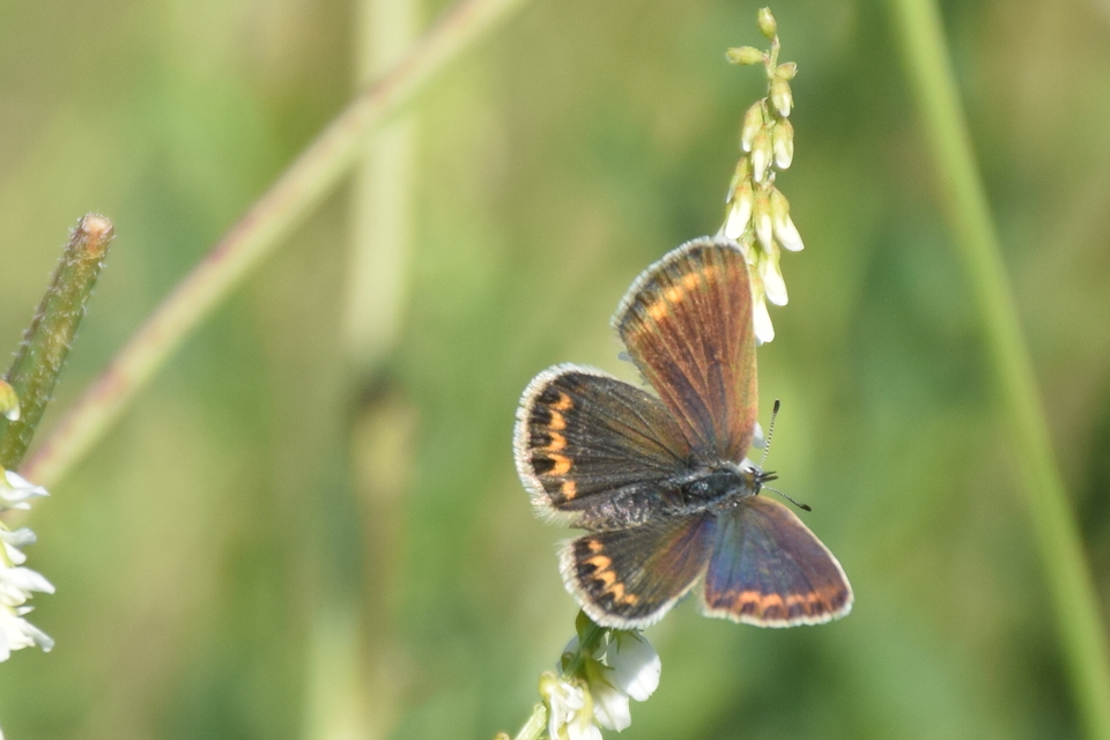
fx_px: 6474
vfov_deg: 6.5
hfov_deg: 9.8
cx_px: 555
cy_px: 370
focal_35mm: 210
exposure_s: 1/1000
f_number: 7.1
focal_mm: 140
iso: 320
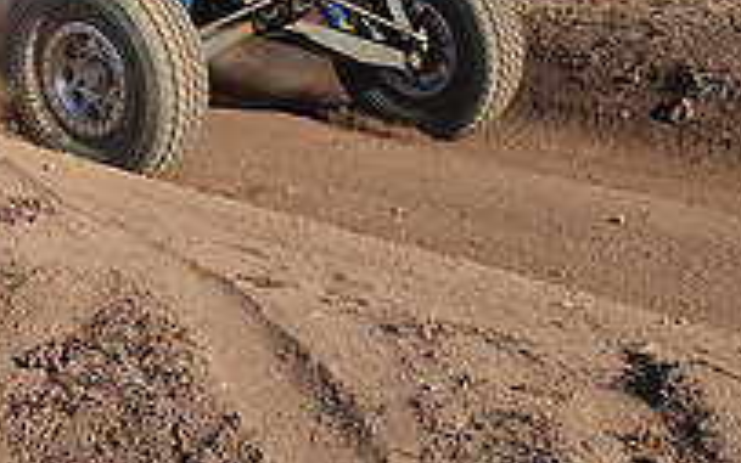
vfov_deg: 14.2
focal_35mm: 87
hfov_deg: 22.3
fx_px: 1757
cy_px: -201
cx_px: -102
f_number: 7.1
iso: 200
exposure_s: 1/500
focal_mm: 20
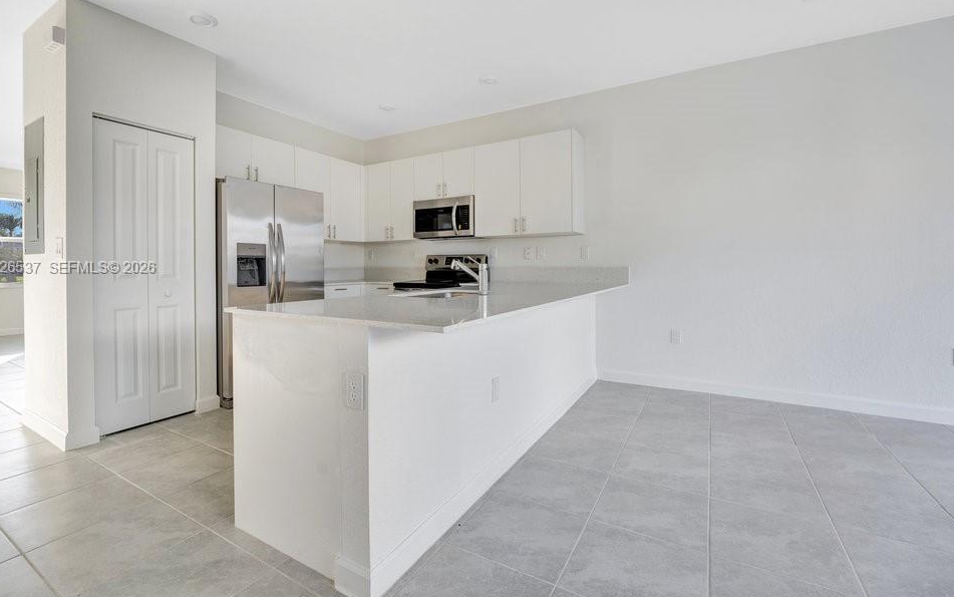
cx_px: 463
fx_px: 390
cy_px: 268
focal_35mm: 15
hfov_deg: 101.4
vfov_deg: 74.6
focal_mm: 14
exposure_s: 1/5
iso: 100
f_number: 8
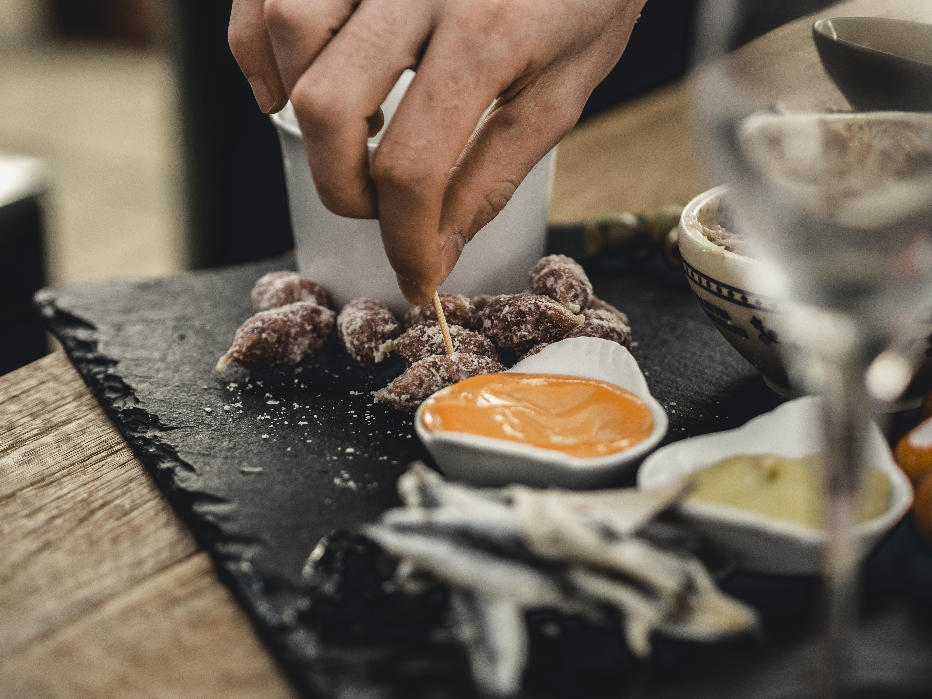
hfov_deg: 21.8
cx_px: 466
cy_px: 350
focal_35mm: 90
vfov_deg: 16.4
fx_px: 2423
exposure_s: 1/800
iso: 200
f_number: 1.8
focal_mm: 45
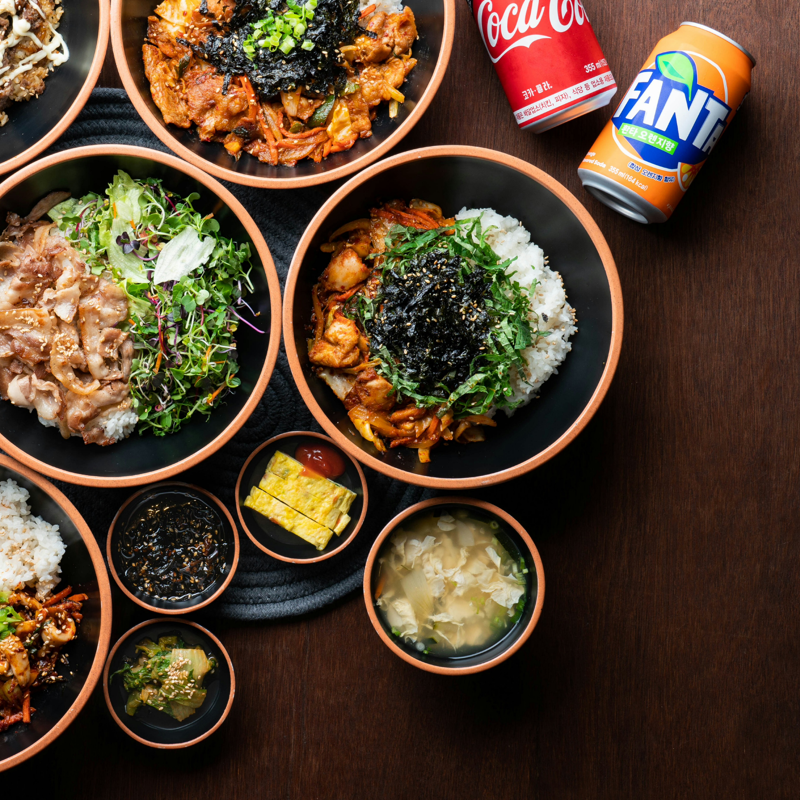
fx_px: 1856
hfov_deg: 23.9
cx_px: 154
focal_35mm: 71
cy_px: 313
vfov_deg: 24.3
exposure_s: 1/125
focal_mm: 40
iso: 125
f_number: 10
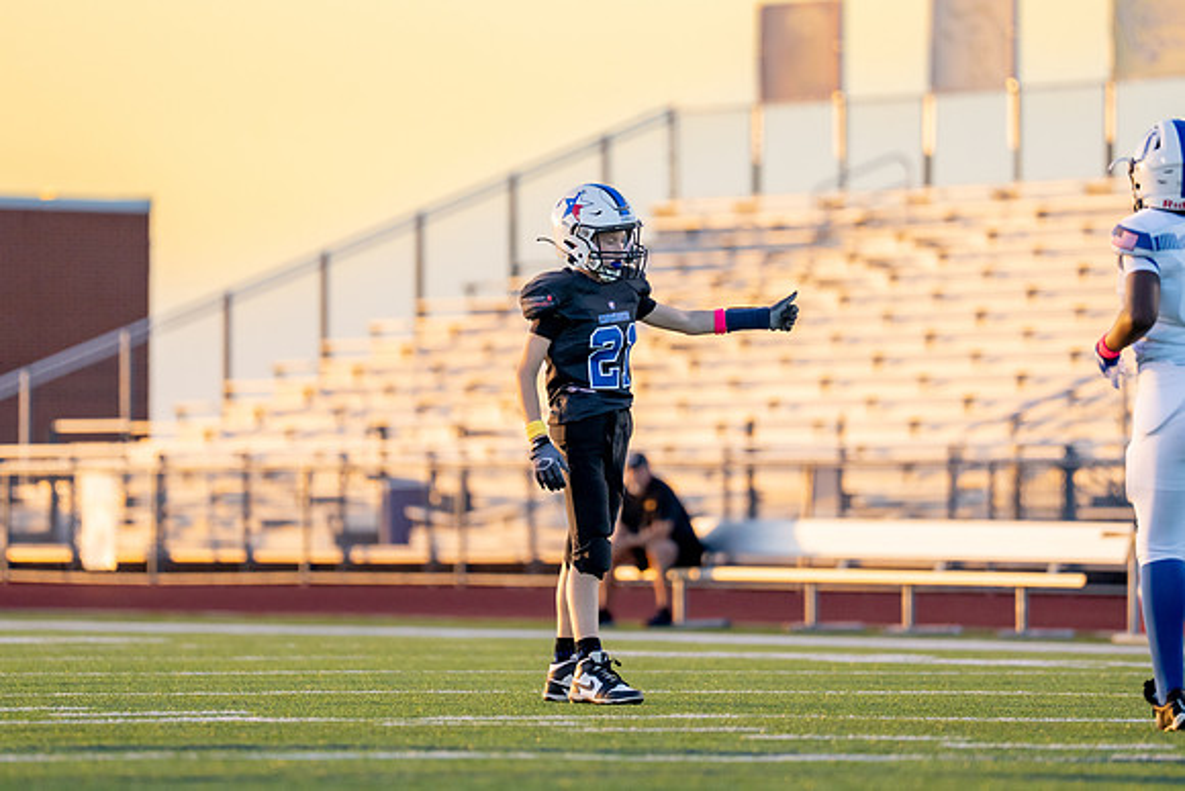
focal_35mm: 308
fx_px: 10155
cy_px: 360
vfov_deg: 4.5
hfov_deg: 6.7
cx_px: 619
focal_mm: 200
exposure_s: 1/1250
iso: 640
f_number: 2.8
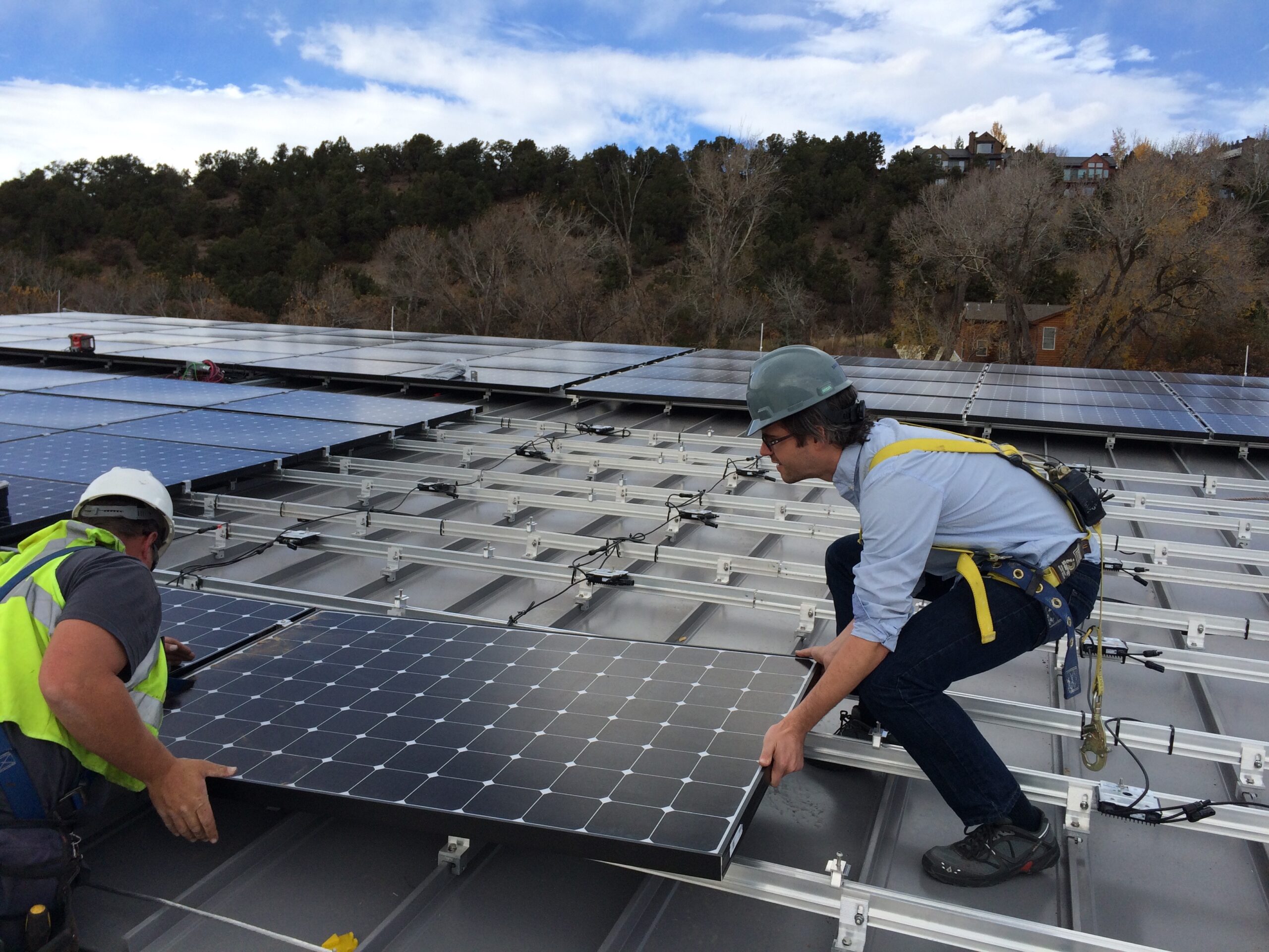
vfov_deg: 48.2
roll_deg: -1.4
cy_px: 476
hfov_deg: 61.7
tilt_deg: -4.4
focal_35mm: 29
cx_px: 634
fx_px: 1063
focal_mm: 4.15
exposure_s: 1/1026
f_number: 2.2
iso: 32
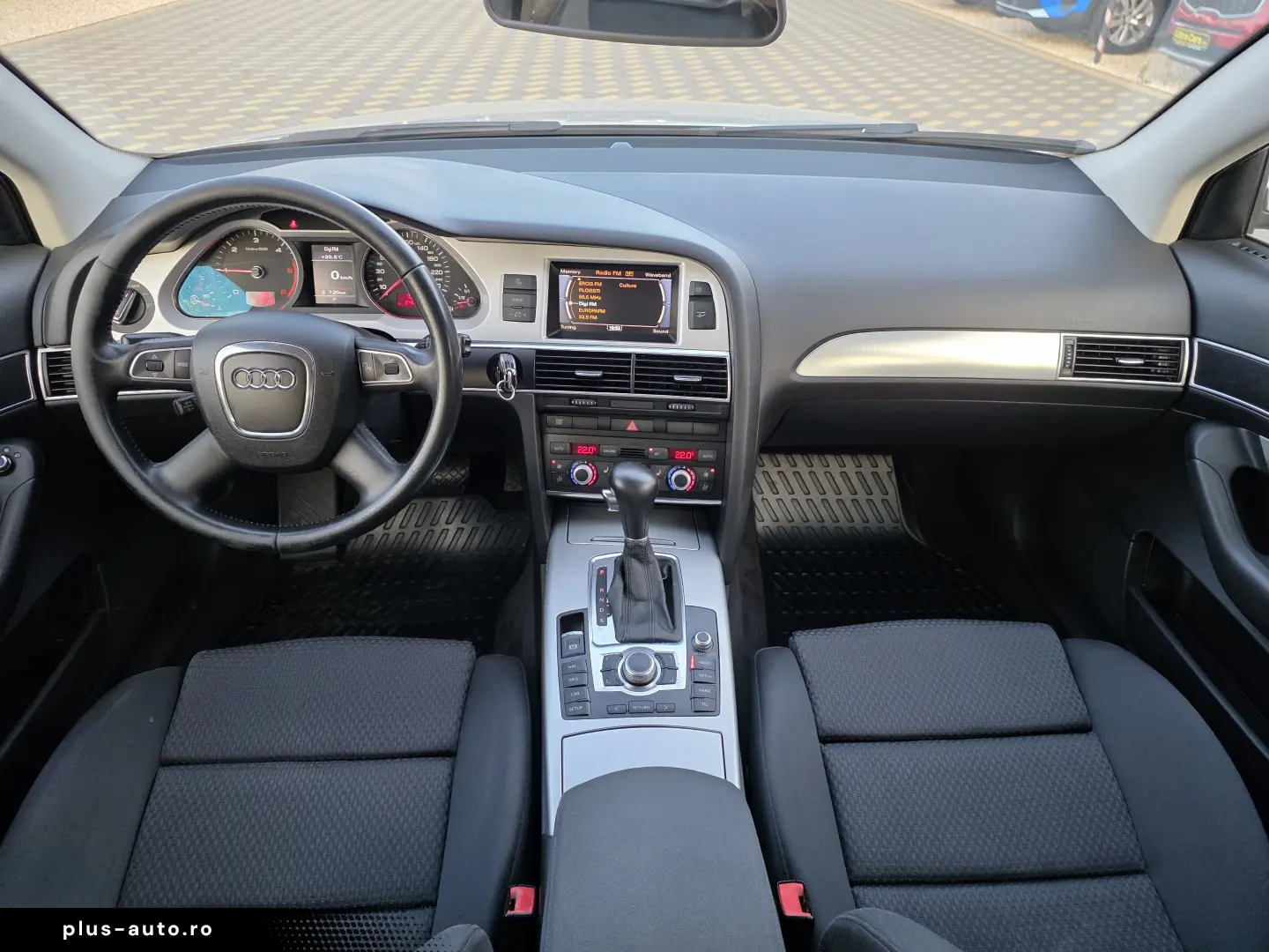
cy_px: 476
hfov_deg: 73.9
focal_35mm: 23
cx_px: 634
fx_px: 843
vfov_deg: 58.9
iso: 200
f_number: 1.7
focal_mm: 6.25
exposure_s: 1/100
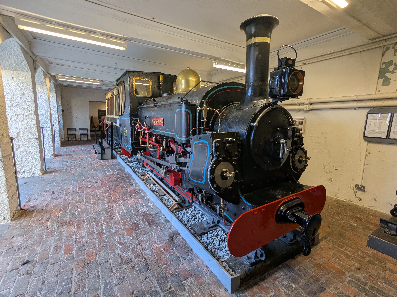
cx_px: 198
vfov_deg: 78.1
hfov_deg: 94.5
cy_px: 148
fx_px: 183
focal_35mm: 16
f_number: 2.2
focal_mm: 2.35
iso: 130
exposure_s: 1/100
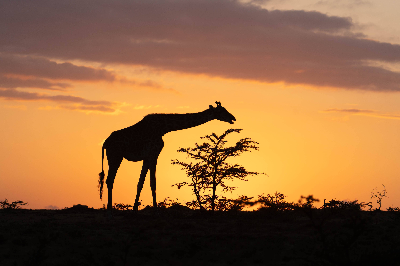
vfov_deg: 6.3
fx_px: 2407
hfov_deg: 9.5
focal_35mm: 217
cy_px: 133
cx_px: 200
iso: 400
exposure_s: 1/1000
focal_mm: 200
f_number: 5.6
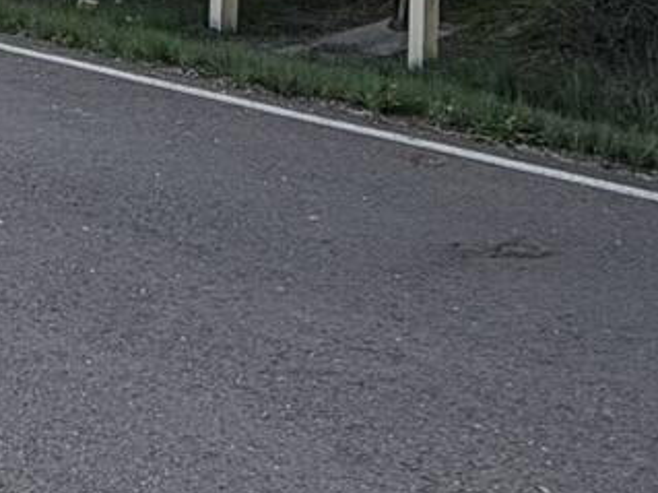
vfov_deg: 15.6
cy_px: -157
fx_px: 1710
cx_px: 231
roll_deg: -1.0
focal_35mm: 90
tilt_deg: -1.3
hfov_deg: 21.7
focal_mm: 2.22
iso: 40
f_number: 2.2
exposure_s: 1/770
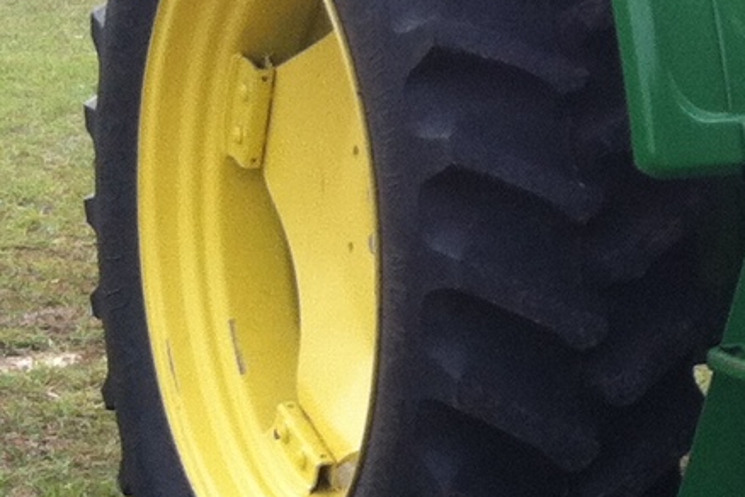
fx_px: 3518
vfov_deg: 8.1
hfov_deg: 11.3
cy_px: 82
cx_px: 1305
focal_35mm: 170
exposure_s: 1/429
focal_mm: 3.85
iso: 80
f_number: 2.8
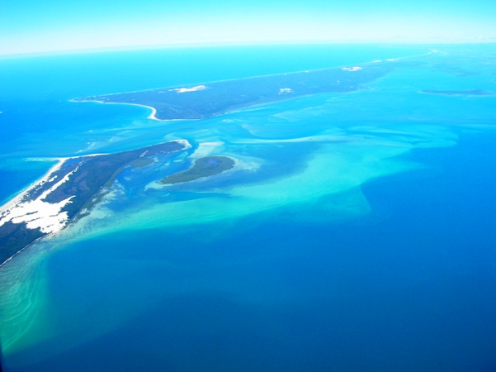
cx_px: 248
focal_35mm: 34
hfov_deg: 54.0
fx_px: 487
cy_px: 186
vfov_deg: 41.8
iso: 50
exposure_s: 1/169
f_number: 4.9
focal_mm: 5.7
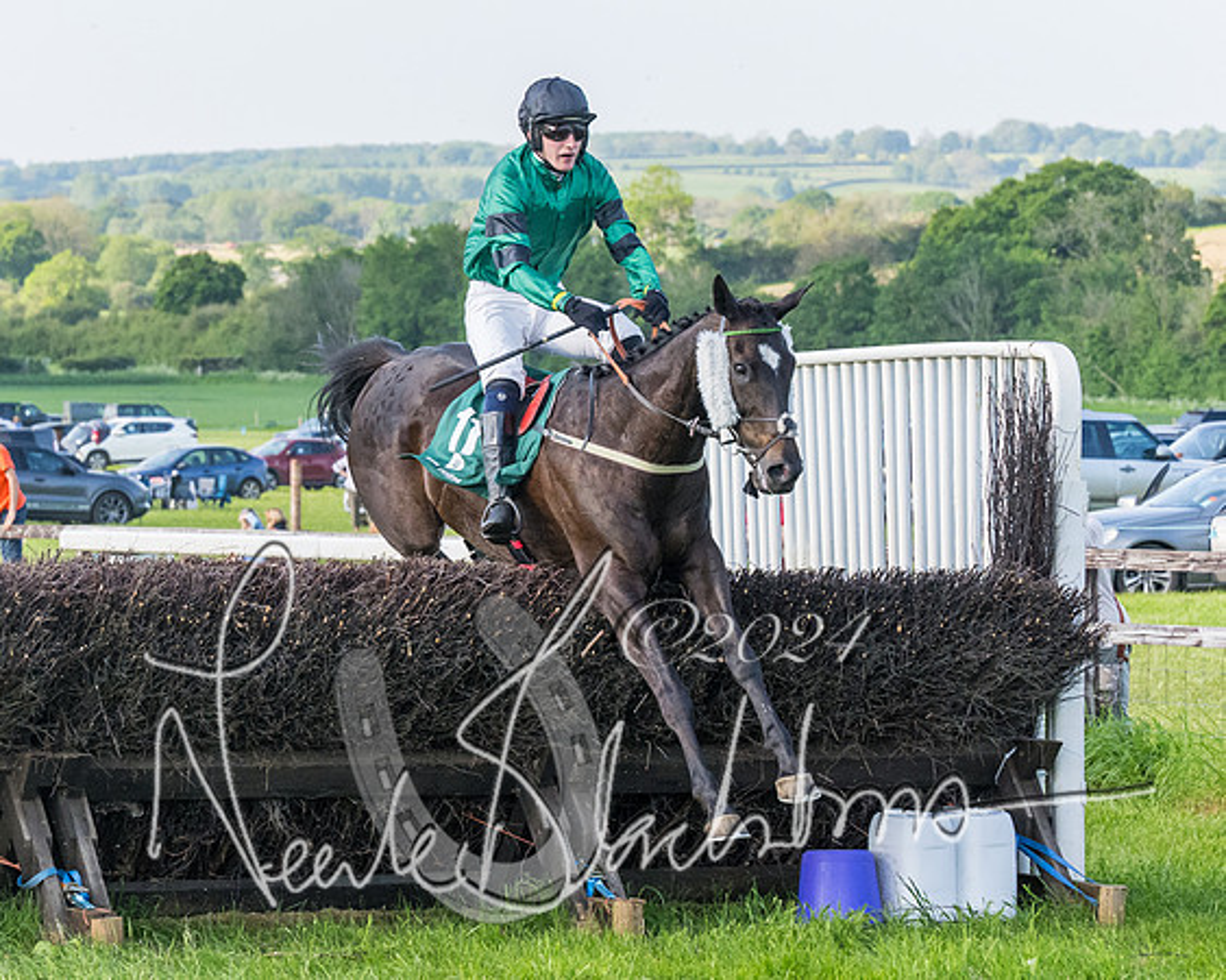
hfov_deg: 11.6
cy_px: 541
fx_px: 6019
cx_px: 437
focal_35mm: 166
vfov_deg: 9.3
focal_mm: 70
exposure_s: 1/3200
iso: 800
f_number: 4
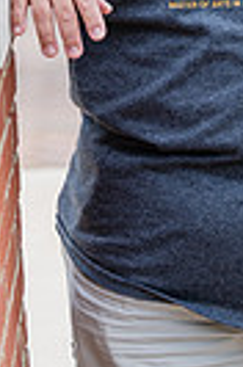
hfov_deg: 5.7
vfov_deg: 8.4
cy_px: -138
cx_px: 271
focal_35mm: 241
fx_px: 2453
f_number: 3.5
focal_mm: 71
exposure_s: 1/400
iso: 125
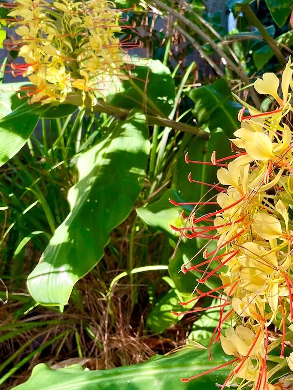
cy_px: 176
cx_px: 241
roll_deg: -2.8
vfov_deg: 42.9
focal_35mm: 44
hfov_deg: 31.9
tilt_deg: -25.3
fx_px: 497
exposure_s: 1/121
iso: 64
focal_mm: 4.2
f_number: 1.6
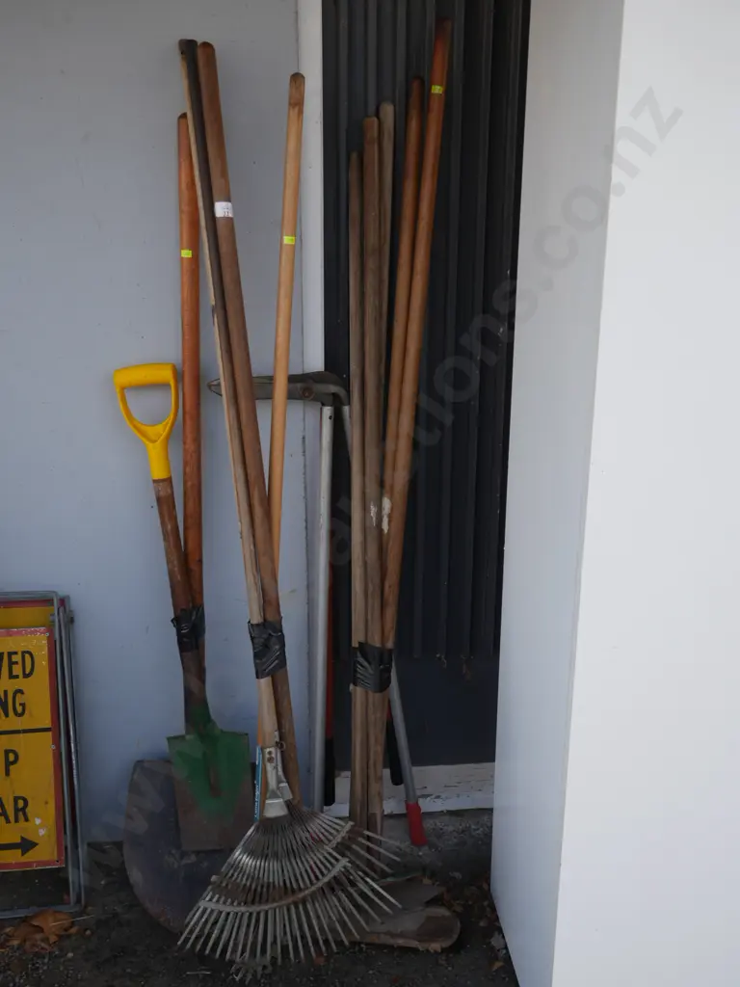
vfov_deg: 49.0
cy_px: 494
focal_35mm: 38
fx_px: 1083
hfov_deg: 37.7
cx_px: 370
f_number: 4.1
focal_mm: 19
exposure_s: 1/100
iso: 200
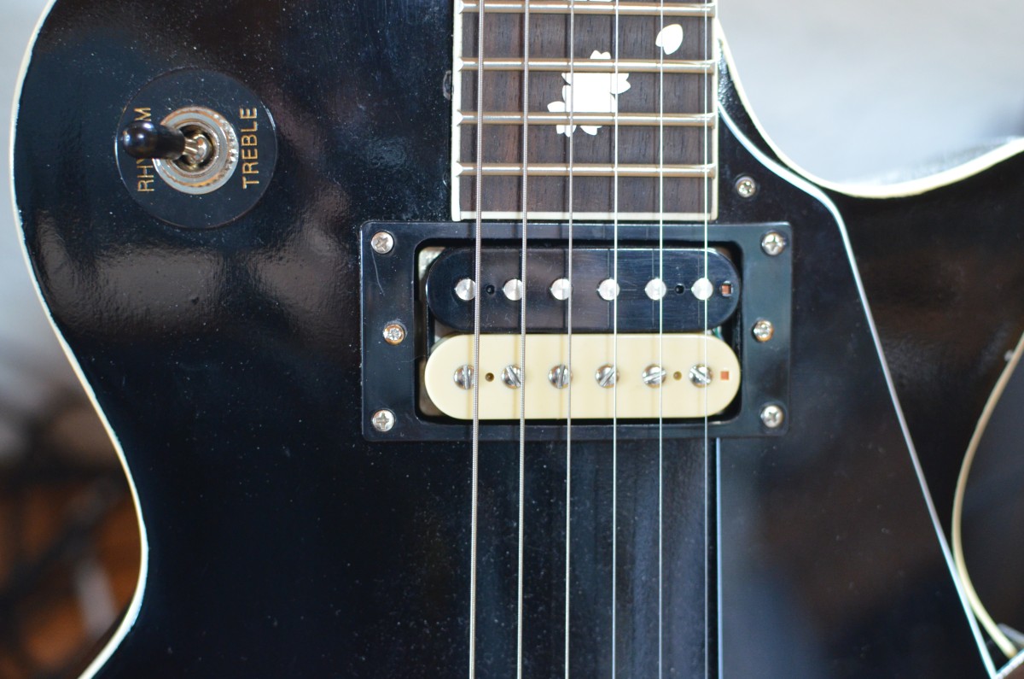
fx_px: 1490
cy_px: 340
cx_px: 512
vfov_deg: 25.6
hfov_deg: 37.9
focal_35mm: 52
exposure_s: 1/30
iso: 1600
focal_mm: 35
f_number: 2.8
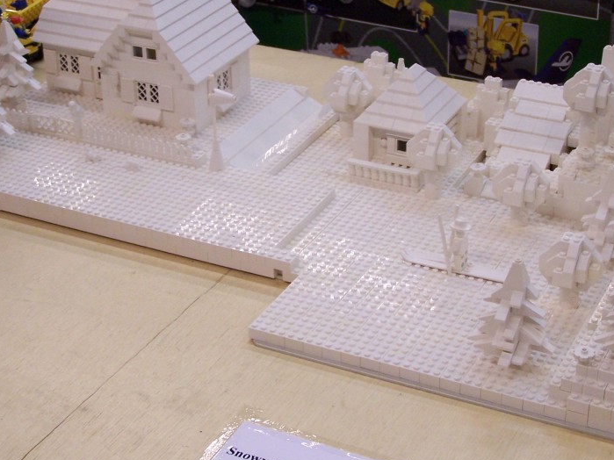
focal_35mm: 82
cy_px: 190
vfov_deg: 18.0
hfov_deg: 23.8
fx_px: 1454
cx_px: 336
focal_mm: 9.3
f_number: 3.1
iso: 140
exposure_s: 1/15
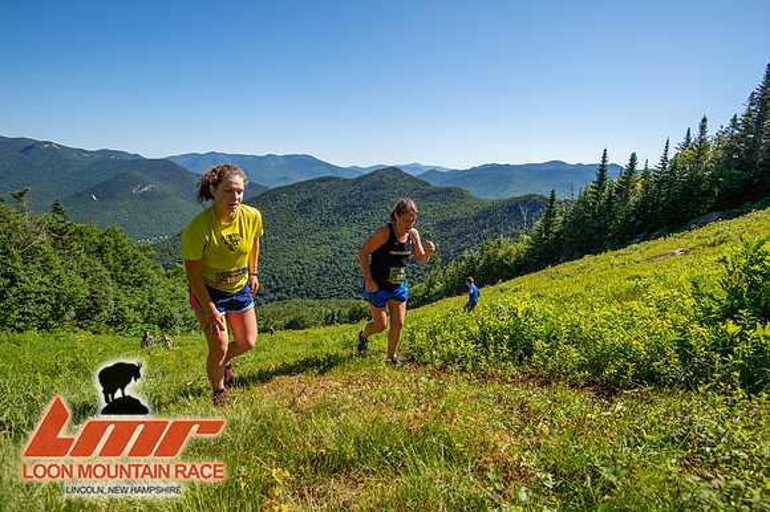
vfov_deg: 64.5
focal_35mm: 19
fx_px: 406
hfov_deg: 86.9
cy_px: 256
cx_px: 385
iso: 100
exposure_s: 1/640
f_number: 5
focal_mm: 19
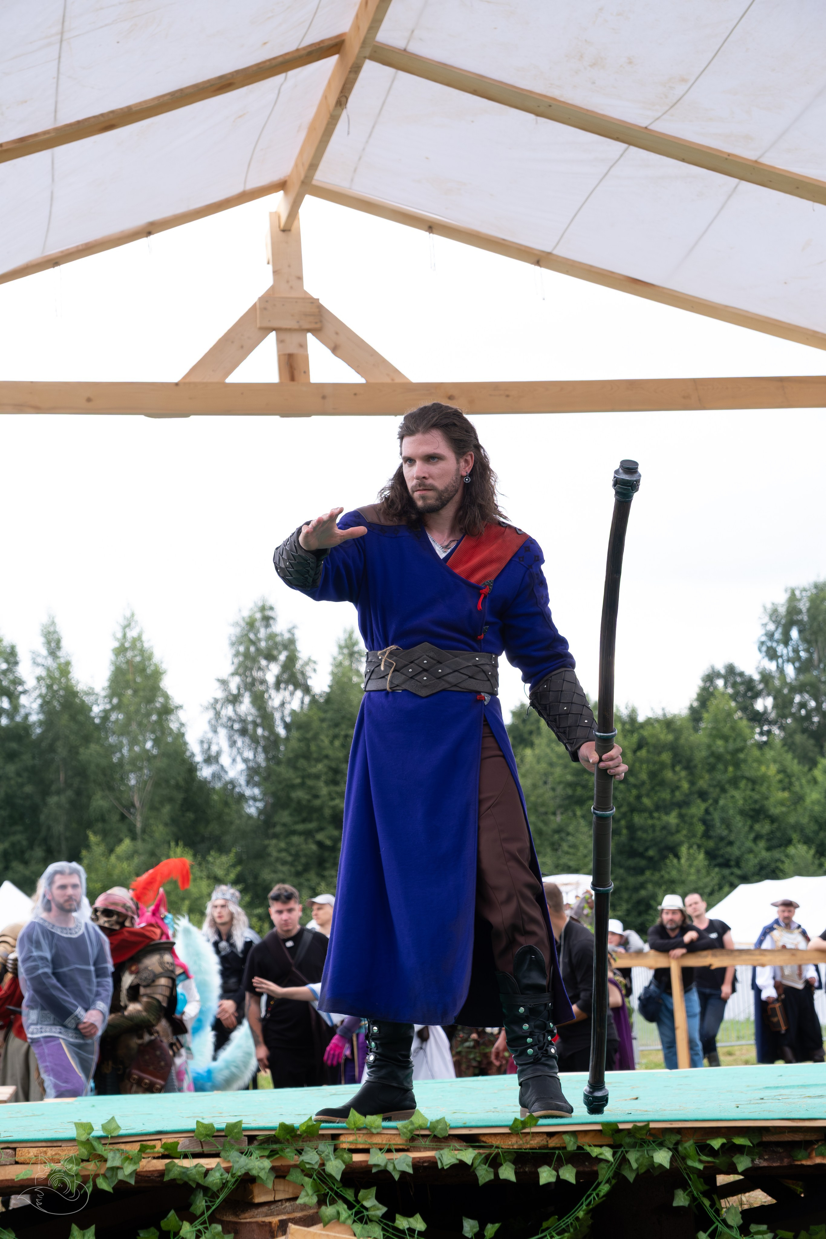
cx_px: 413
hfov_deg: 21.2
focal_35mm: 64
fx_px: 2202
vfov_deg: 31.4
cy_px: 620
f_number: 4
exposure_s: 1/800
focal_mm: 42.7
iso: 1000
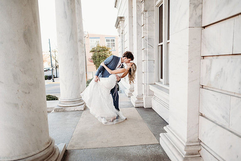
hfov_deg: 73.7
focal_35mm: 24
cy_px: 80
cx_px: 120
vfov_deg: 53.2
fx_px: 161
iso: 320
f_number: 2
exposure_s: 1/320
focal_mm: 24
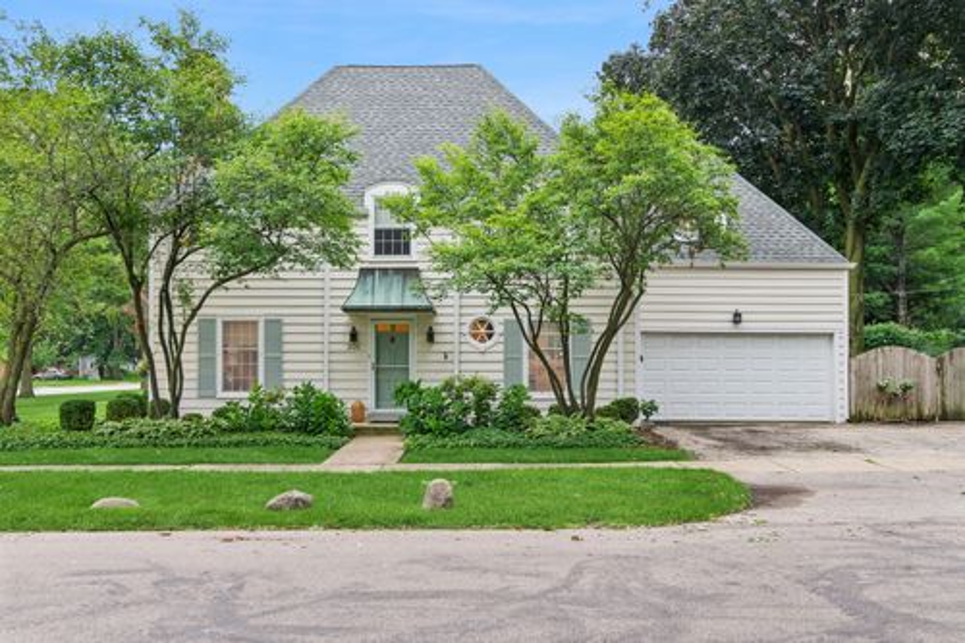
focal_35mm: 30
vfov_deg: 43.6
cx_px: 482
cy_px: 322
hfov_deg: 61.9
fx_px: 804
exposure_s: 1/15
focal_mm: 20
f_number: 8
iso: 250
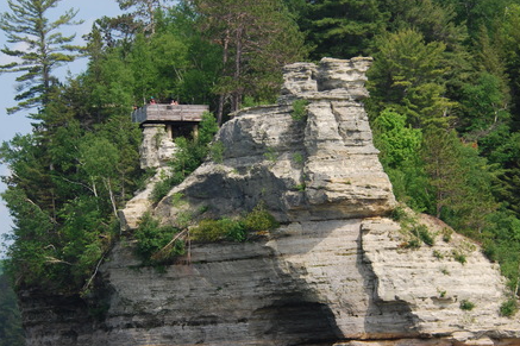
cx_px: 270
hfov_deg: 13.0
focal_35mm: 158
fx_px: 2281
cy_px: 209
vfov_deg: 8.7
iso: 200
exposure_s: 1/200
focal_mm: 82
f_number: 10
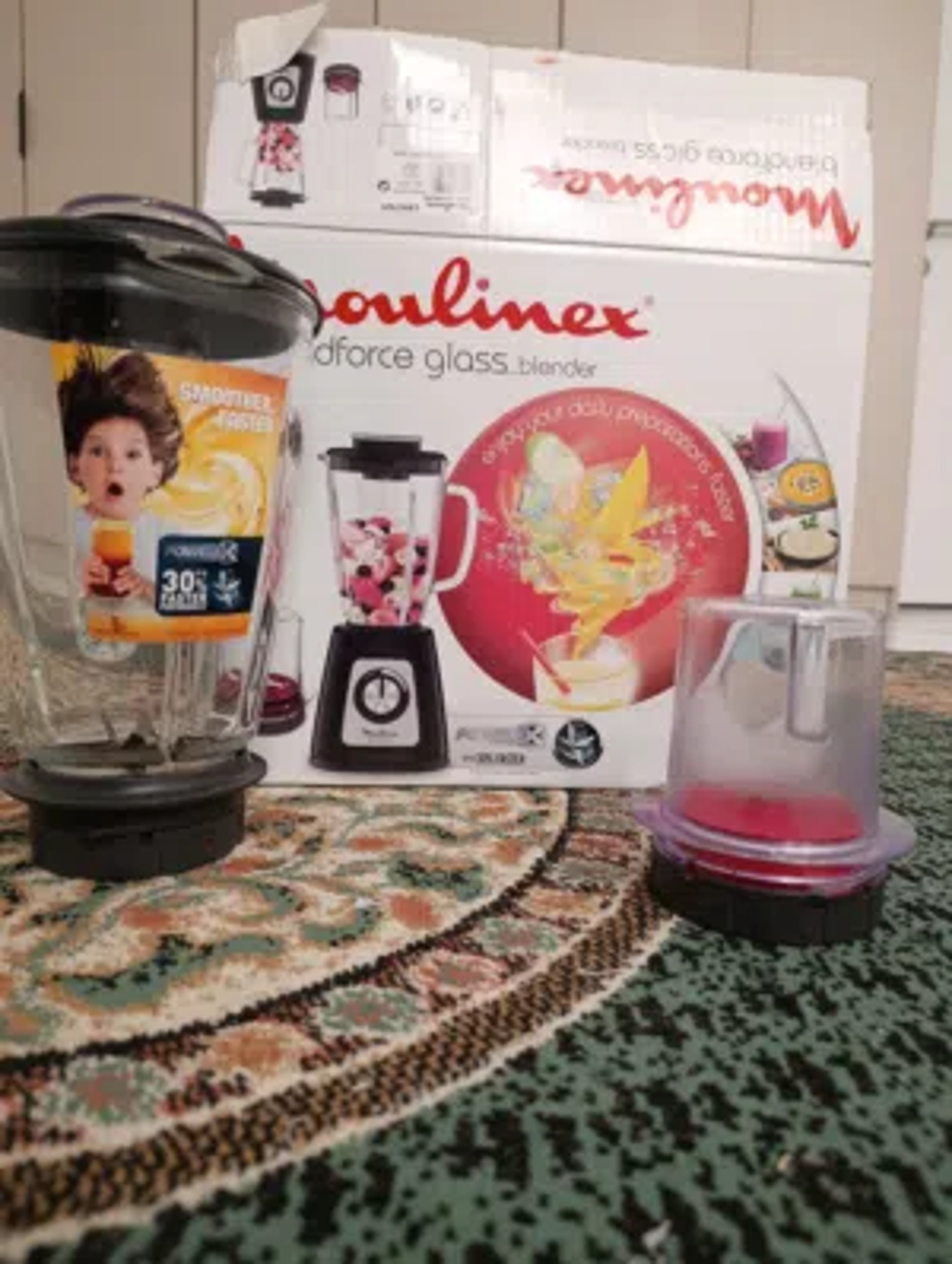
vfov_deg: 73.8
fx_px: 841
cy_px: 632
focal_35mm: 23
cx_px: 476
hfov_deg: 59.0
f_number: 1.65
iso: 910
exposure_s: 1/100
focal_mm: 6.11
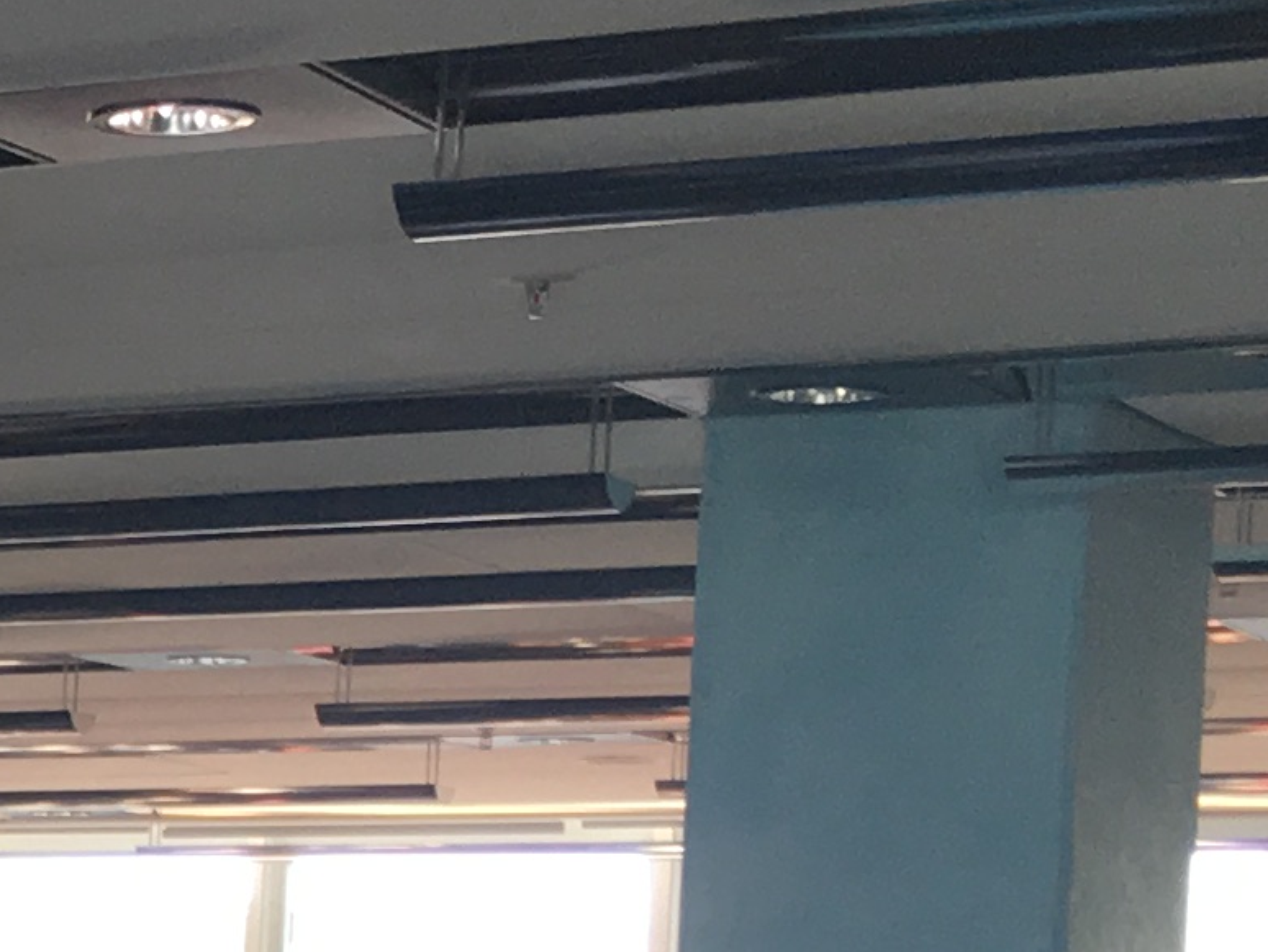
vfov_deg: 9.6
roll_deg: -1.9
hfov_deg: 11.2
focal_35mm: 151
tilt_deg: -2.8
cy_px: 1345
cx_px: -1642
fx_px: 5533
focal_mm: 4.15
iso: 25
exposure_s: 1/50
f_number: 2.2
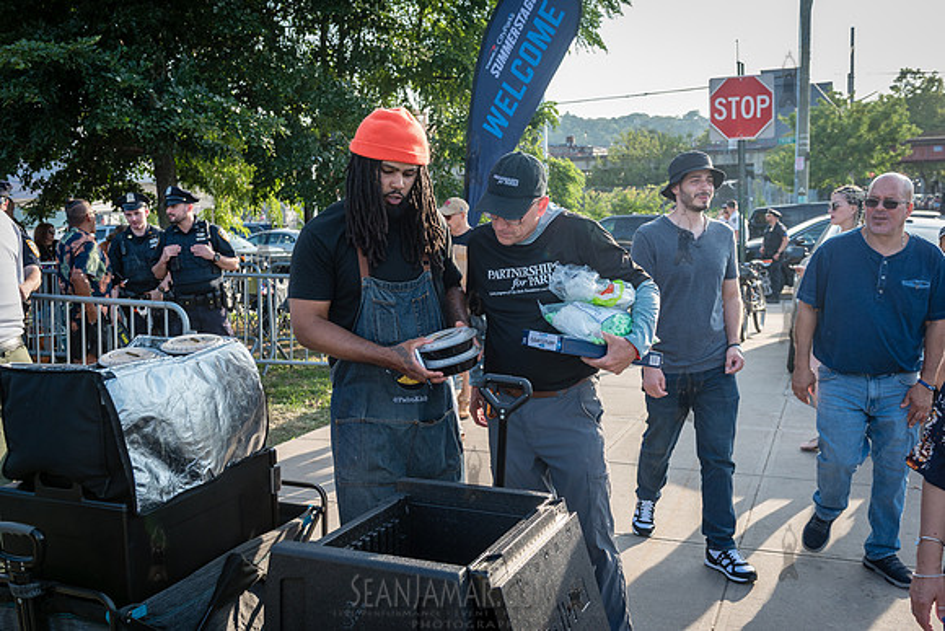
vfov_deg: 36.6
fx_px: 952
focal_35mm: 36
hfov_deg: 52.8
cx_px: 472
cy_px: 316
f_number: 5
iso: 250
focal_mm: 35
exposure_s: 1/320
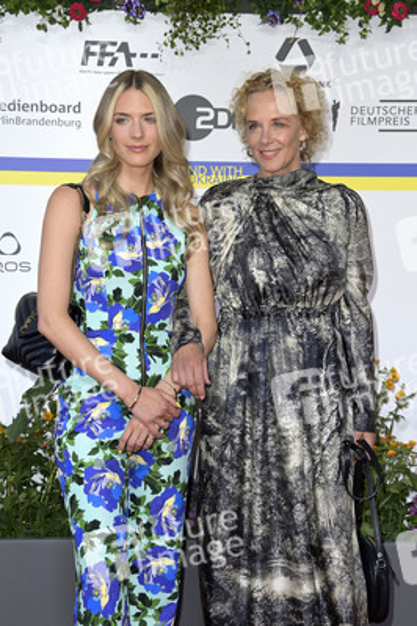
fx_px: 1357
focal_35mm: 78
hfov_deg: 17.5
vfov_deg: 26.0
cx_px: 208
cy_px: 313
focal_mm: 78
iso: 640
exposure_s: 1/200
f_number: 6.3
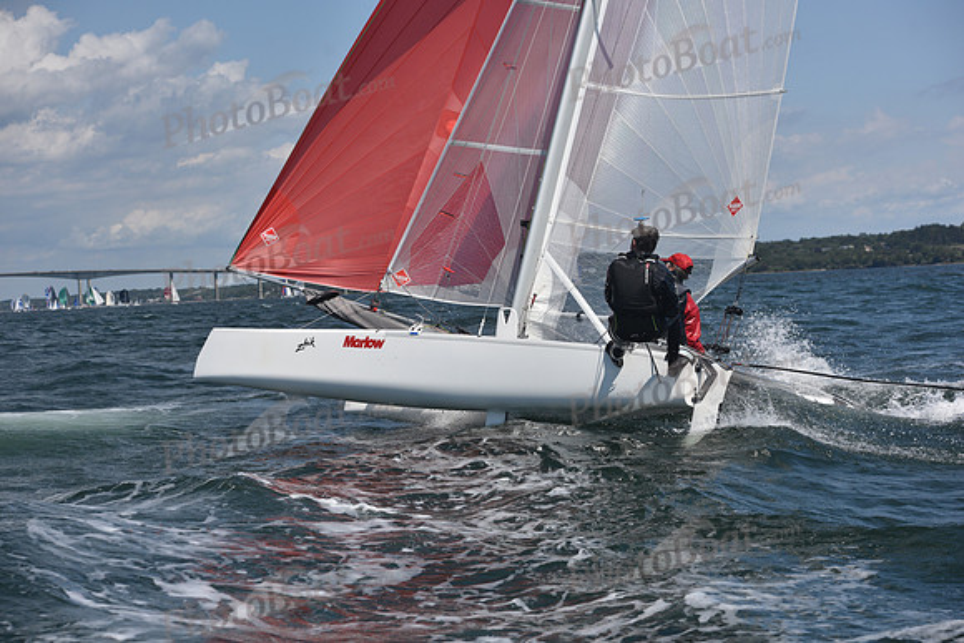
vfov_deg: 19.5
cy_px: 322
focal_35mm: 70
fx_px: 1875
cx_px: 482
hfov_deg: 28.8
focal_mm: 70
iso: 250
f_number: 6.3
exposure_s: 1/1250
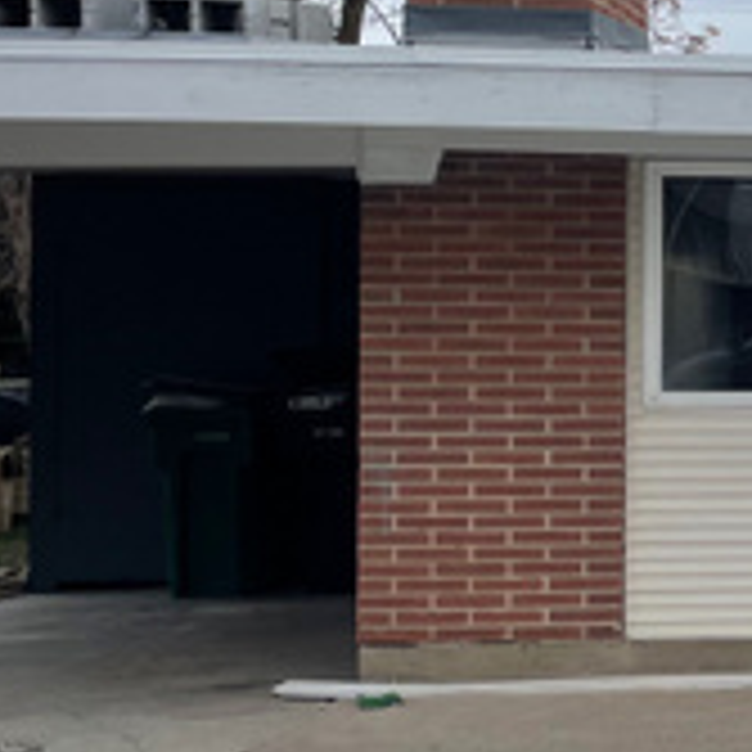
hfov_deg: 16.5
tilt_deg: -1.1
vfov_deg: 19.7
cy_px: 360
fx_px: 2163
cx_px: 1346
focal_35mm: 88
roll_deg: +0.3
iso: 32
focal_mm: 4.2
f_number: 1.6
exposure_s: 1/1350
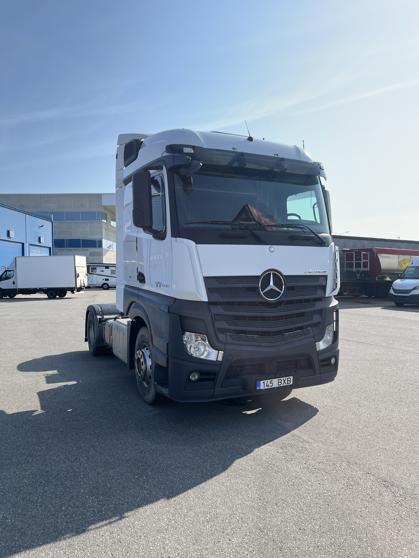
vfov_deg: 67.3
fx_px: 420
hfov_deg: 53.1
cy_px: 279
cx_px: 210
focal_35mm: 26
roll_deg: +0.8
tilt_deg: -0.9
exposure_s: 1/1992
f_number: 1.6
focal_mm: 5.1
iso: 50
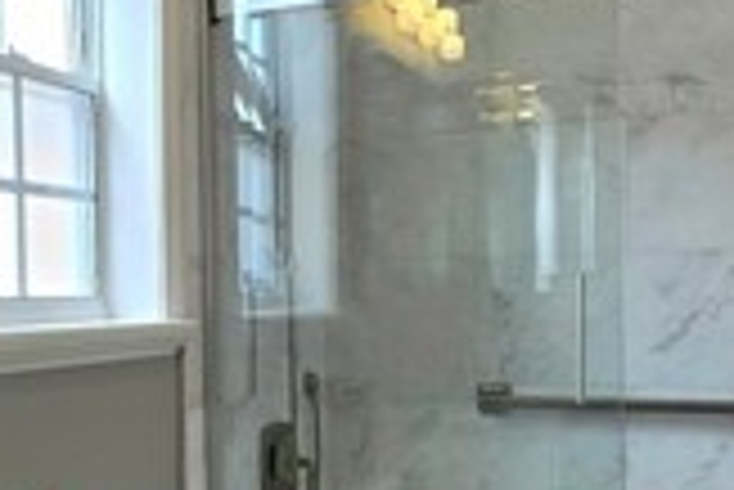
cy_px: 337
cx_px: 180
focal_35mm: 53
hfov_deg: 36.6
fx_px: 1082
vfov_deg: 25.4
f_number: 1.9
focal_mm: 2.2
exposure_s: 1/120
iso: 50
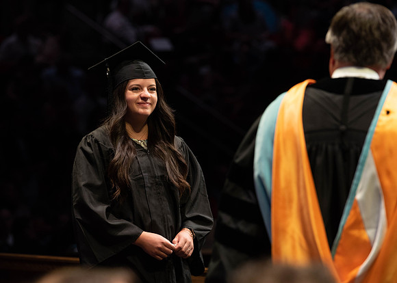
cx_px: 180
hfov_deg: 10.0
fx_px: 2260
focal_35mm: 201
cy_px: 142
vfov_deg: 7.2
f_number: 4.5
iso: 1600
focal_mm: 185
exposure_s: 1/320
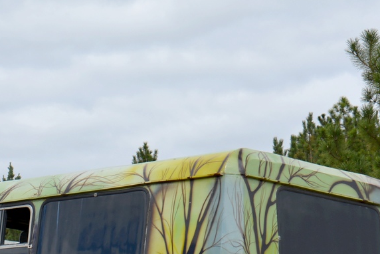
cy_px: 253
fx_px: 1827
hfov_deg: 11.9
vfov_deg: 7.9
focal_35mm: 173
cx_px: 119
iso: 100
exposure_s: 1/250
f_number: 8
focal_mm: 44
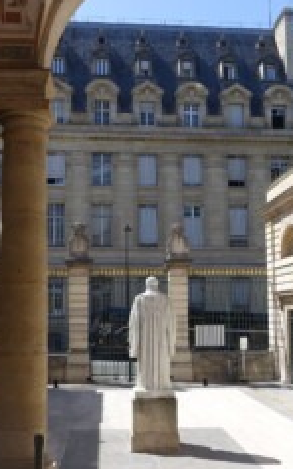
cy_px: 263
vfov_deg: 48.1
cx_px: 138
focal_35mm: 41
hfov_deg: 31.2
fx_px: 524
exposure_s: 1/640
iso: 125
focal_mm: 8.8
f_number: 4
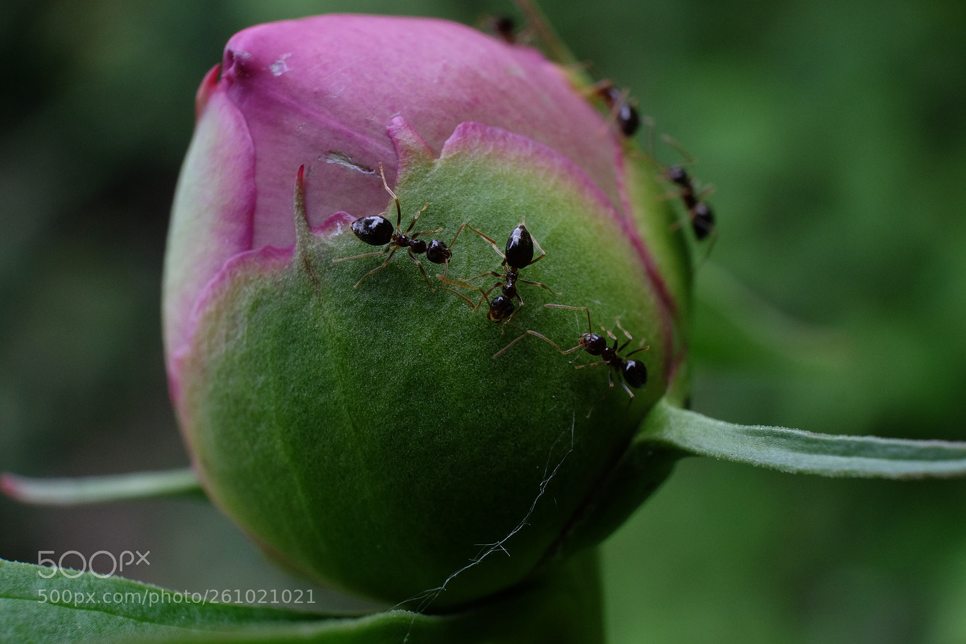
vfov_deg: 20.3
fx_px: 1797
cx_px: 483
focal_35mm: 67
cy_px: 322
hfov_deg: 30.1
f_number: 10
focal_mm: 44.4
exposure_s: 1/160
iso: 1250
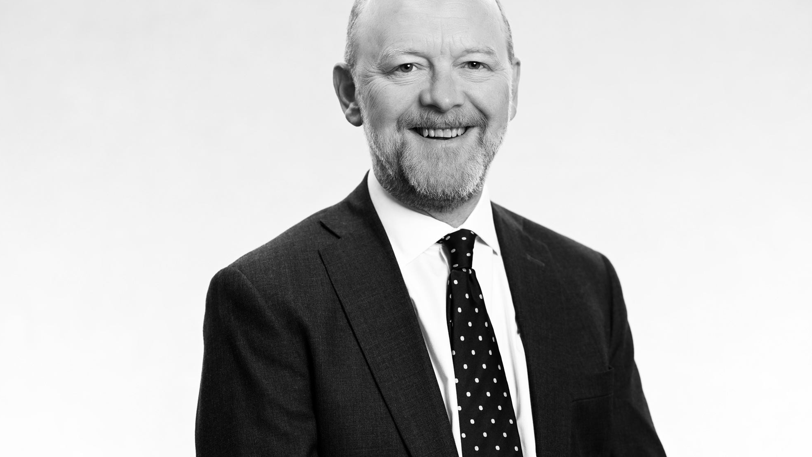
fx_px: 1981
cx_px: 405
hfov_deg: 23.2
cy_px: 200
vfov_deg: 13.1
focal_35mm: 92
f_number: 3.5
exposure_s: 1/160
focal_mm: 87
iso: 500
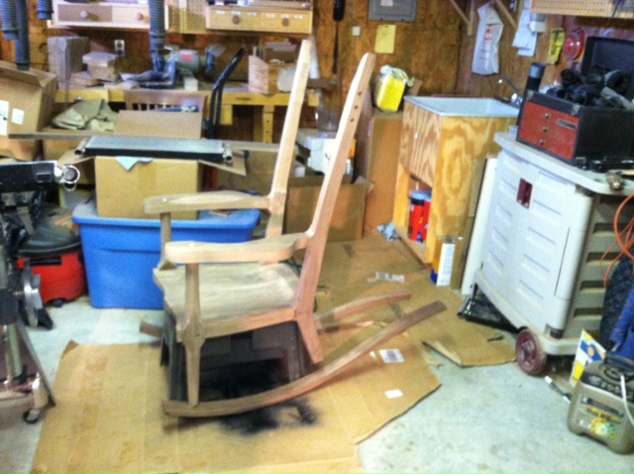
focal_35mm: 35
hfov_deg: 52.7
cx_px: 317
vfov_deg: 40.6
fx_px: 640
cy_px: 237
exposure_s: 1/15
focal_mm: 3.85
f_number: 2.8
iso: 400
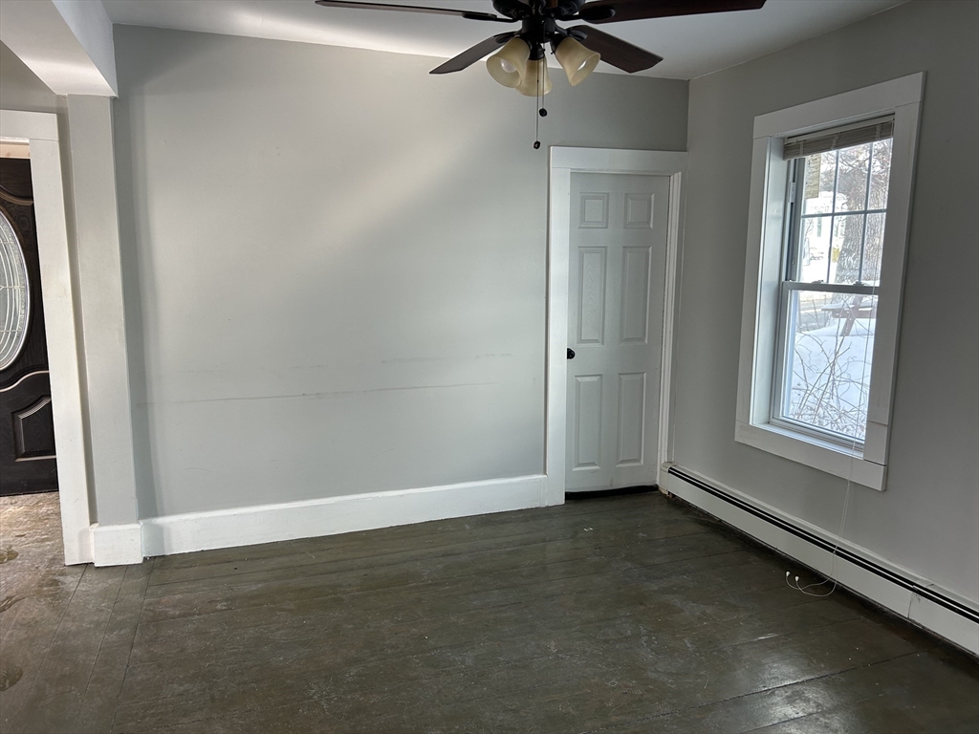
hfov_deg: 67.3
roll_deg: -0.1
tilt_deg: -7.4
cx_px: 490
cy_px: 367
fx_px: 735
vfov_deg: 53.1
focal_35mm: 26
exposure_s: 1/121
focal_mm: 5.7
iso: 64
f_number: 1.5
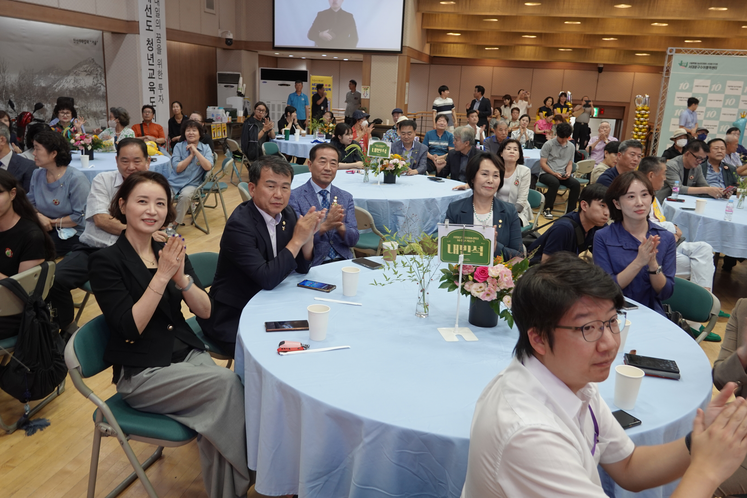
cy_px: 249
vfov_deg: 43.6
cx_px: 374
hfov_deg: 61.9
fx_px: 622
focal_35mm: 30
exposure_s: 1/30
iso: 160
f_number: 3.2
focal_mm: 11.06
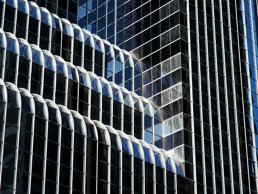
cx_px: 129
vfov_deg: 12.7
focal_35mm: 117
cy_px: 97
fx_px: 872
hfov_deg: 16.8
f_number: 3.6
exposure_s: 1/350
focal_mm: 23.79
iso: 64
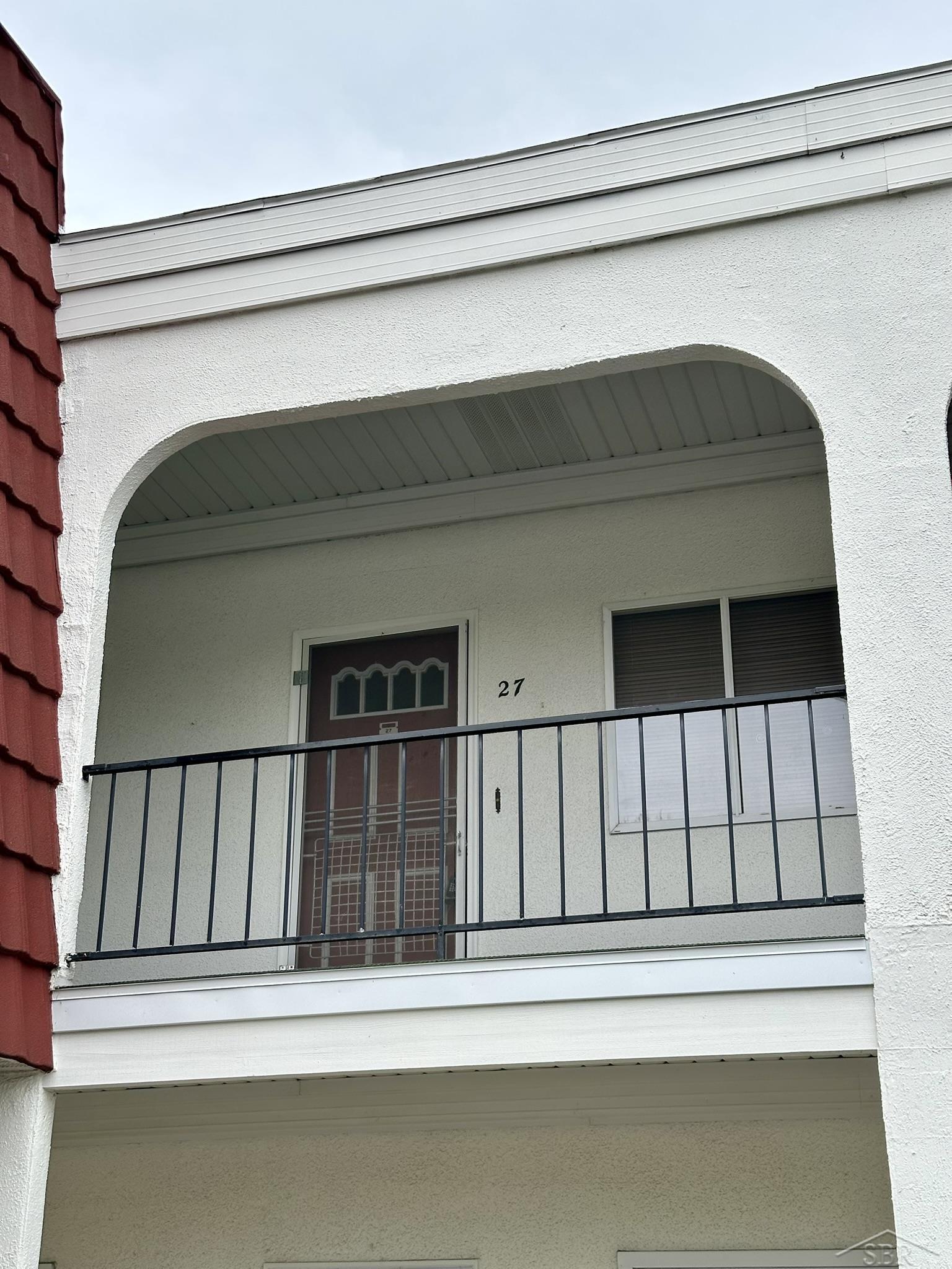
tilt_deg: +23.6
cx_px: 476
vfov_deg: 39.7
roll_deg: -1.6
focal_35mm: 48
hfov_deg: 30.3
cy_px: 634
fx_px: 1760
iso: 64
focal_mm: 6.86
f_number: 1.78
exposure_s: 1/1395
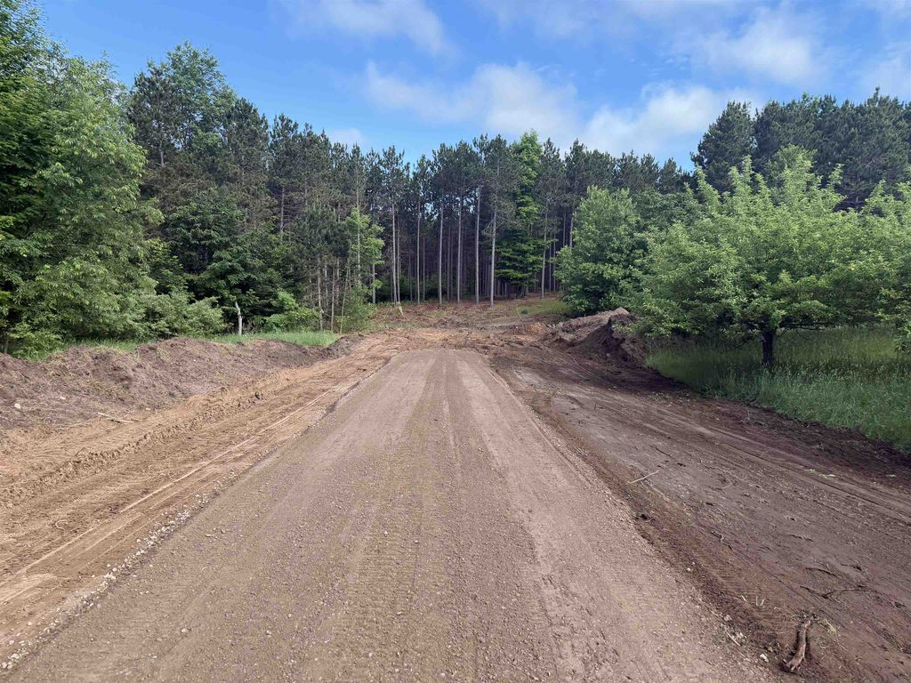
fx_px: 632
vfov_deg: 56.8
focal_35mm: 24
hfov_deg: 71.6
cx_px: 456
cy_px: 342
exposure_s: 1/1337
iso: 100
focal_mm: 6.76
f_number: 1.78
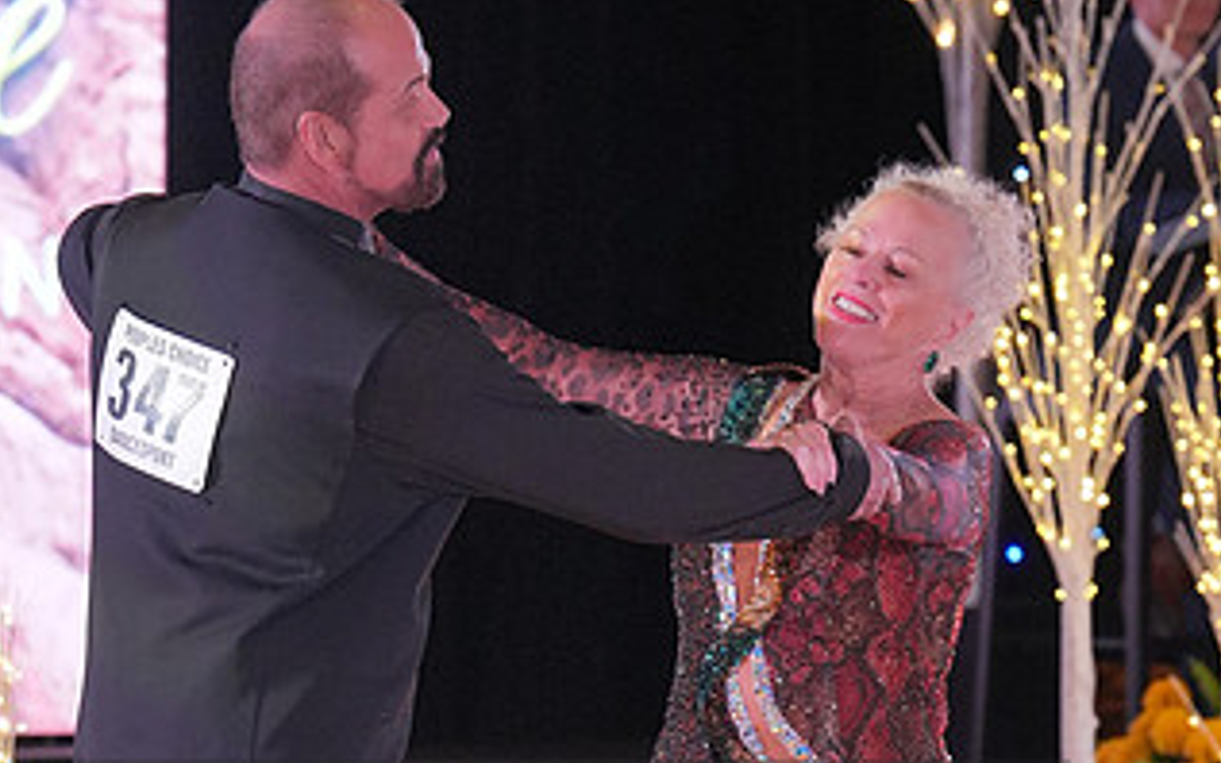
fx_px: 10979
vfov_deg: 4.0
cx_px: 541
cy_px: 890
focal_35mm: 330
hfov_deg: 6.4
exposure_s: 1/400
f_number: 4
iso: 2000
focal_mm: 118
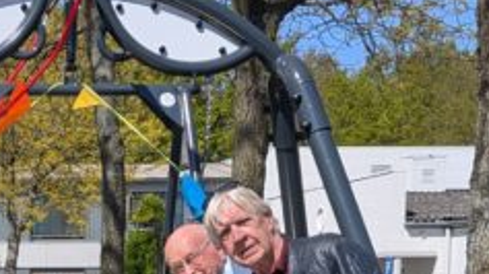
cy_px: 420
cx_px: -132
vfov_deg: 10.3
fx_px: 1464
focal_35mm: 113
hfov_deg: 17.8
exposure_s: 1/2066
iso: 26
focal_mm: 4.53
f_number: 1.7
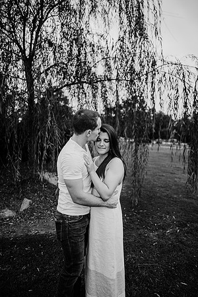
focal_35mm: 24
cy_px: 148
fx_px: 198
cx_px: 99
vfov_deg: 73.7
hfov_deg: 53.1
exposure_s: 1/500
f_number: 2
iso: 320
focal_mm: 24
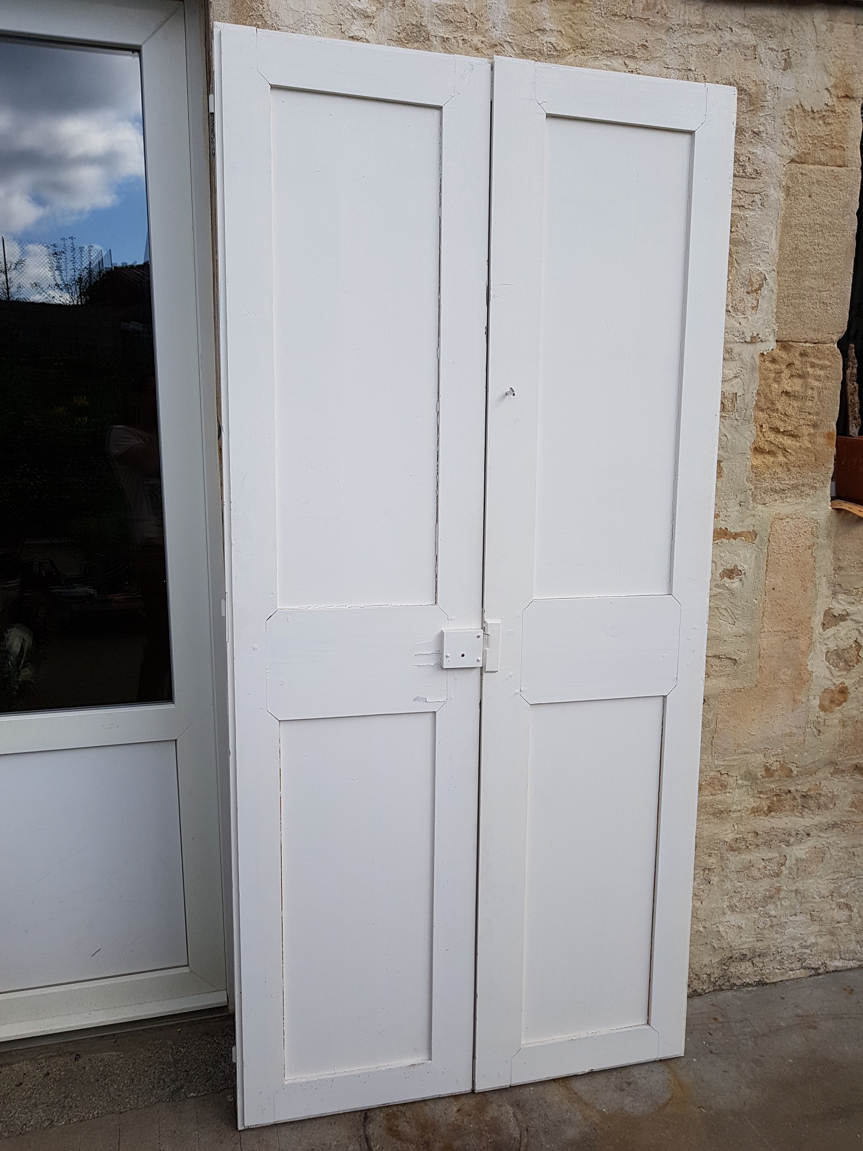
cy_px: 576
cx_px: 432
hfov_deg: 53.1
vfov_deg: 67.3
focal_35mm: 26
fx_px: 864
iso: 50
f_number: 1.7
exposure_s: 1/1544
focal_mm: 4.2
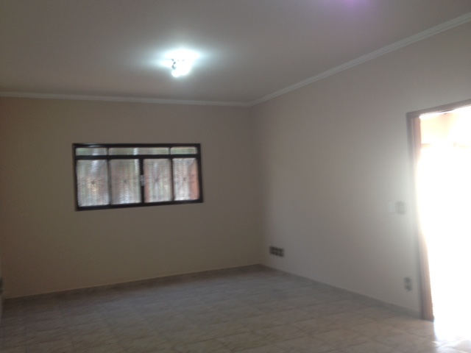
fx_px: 476
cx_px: 236
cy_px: 176
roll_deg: +2.8
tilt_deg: +0.3
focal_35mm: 35
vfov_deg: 40.7
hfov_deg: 52.6
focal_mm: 4.28
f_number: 2.4
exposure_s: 1/30
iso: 50
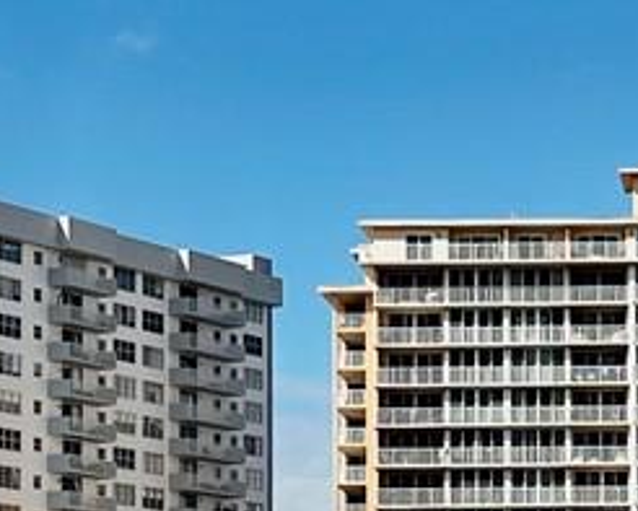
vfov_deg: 9.3
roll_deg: +0.9
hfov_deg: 11.5
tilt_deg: +3.1
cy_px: 597
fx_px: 3117
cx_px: 698
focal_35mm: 165
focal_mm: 5.7
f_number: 1.5
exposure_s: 1/6579
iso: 50
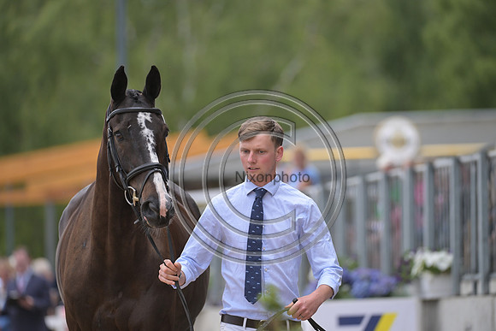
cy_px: 166
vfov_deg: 4.4
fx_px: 4272
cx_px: 248
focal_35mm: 310
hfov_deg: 6.6
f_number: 5
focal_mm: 310
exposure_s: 1/1250
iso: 800
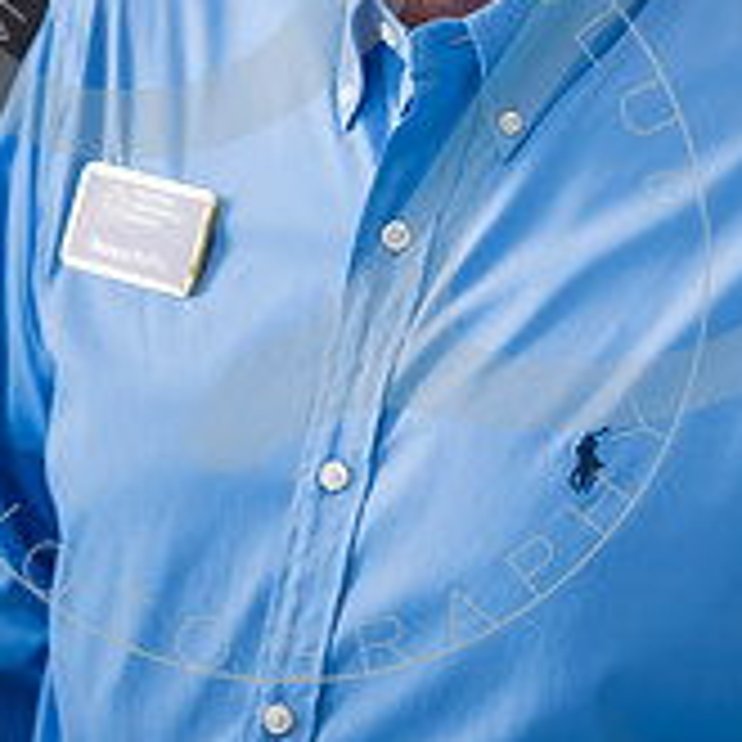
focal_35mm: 144
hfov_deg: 12.1
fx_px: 3492
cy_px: -76
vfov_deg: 11.9
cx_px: 495
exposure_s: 1/160
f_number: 2.8
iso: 100
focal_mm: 62
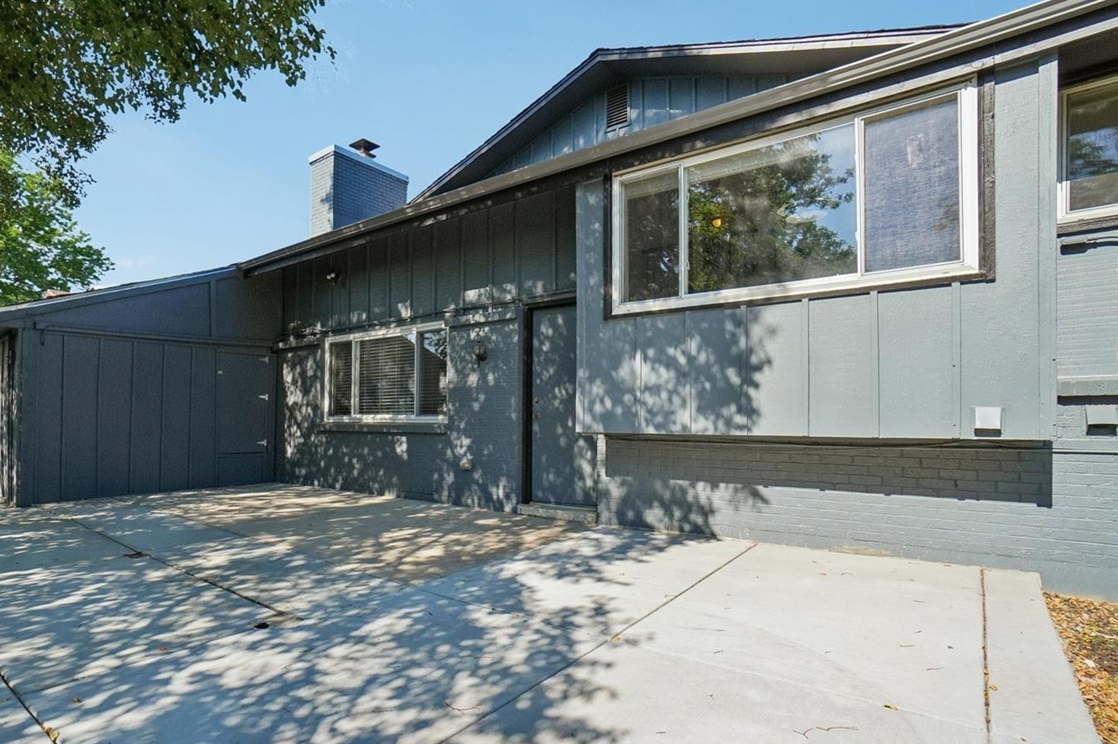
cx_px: 455
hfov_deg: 89.0
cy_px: 427
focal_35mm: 18
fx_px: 559
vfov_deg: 67.0
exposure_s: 1/800
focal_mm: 10
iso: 400
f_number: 8
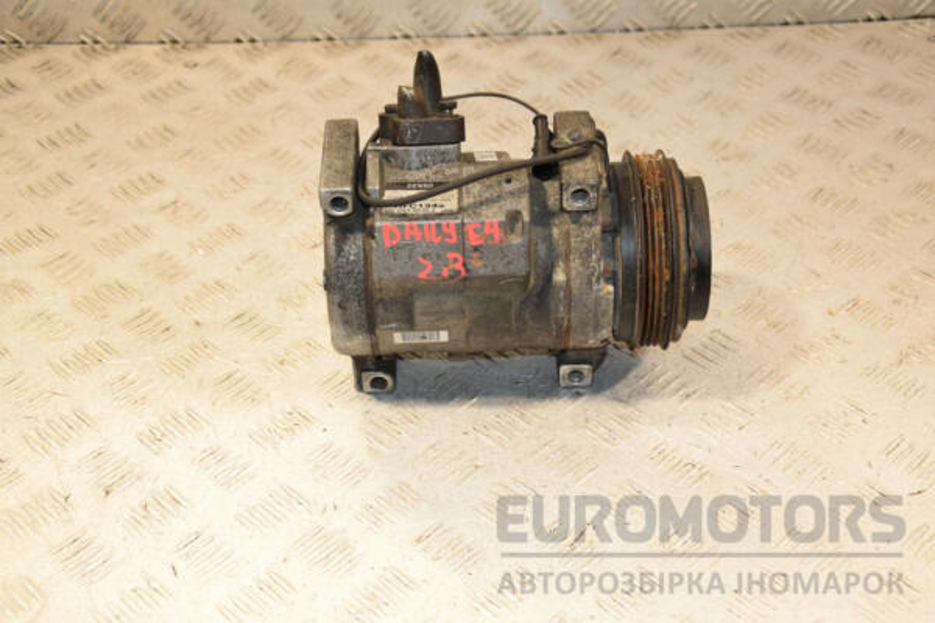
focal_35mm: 60
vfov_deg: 22.6
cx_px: 468
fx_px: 1558
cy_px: 312
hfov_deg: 33.4
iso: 800
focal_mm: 40
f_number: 5
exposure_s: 1/200
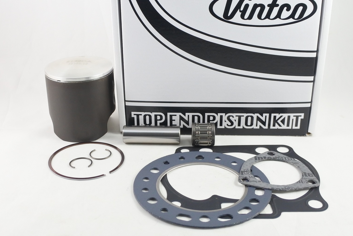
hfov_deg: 51.8
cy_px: 101
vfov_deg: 35.9
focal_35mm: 37
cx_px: 164
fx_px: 363
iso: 560
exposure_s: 1/125
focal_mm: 11.2
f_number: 3.8
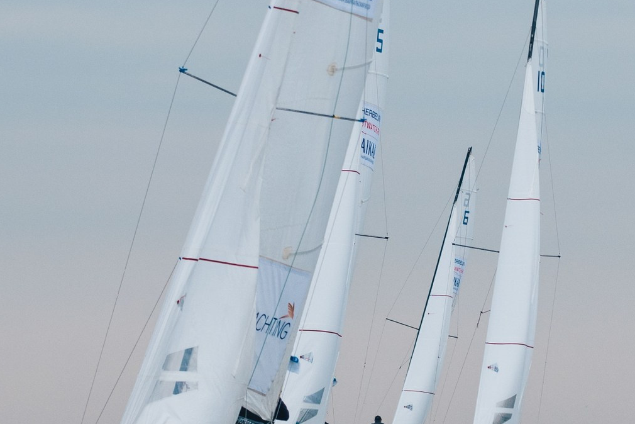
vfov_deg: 2.1
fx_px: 11750
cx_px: 377
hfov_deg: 3.1
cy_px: 137
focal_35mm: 666
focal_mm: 165
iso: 320
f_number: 4
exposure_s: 1/640
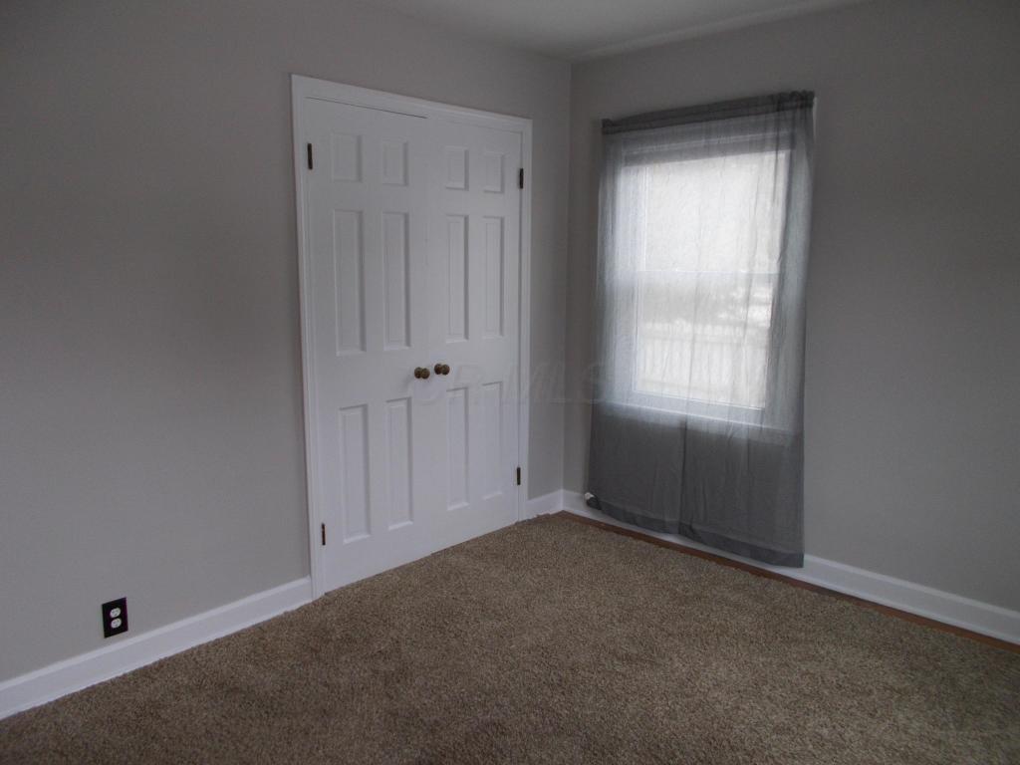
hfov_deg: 67.3
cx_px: 510
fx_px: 766
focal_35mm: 26
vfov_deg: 53.1
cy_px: 382
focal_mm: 4.6
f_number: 3.2
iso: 125
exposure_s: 1/25
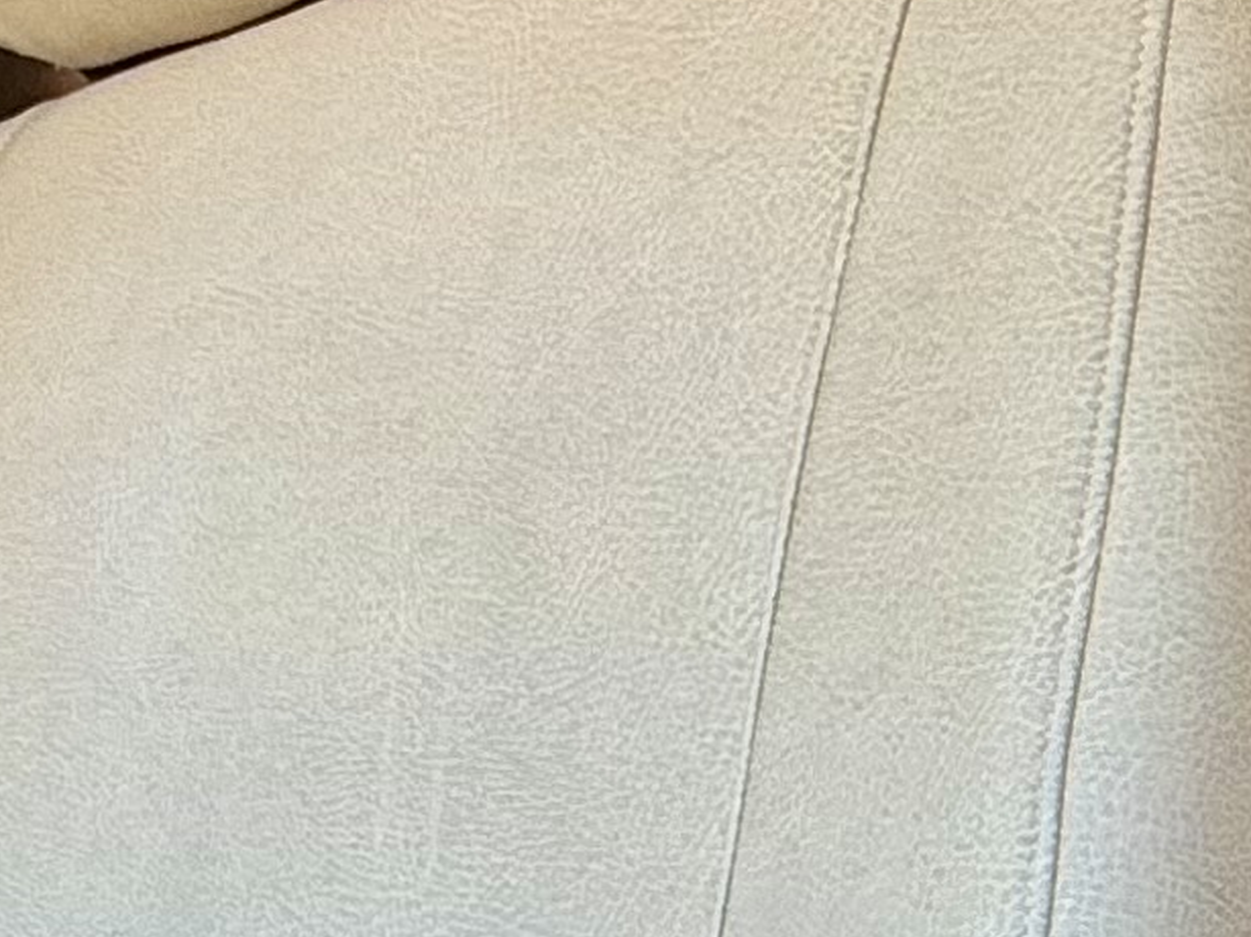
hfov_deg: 19.5
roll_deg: -1.7
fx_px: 3324
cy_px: 1192
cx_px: -426
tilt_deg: -4.0
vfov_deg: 15.3
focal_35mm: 92
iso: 64
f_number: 2.2
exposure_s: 1/164
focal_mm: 2.22
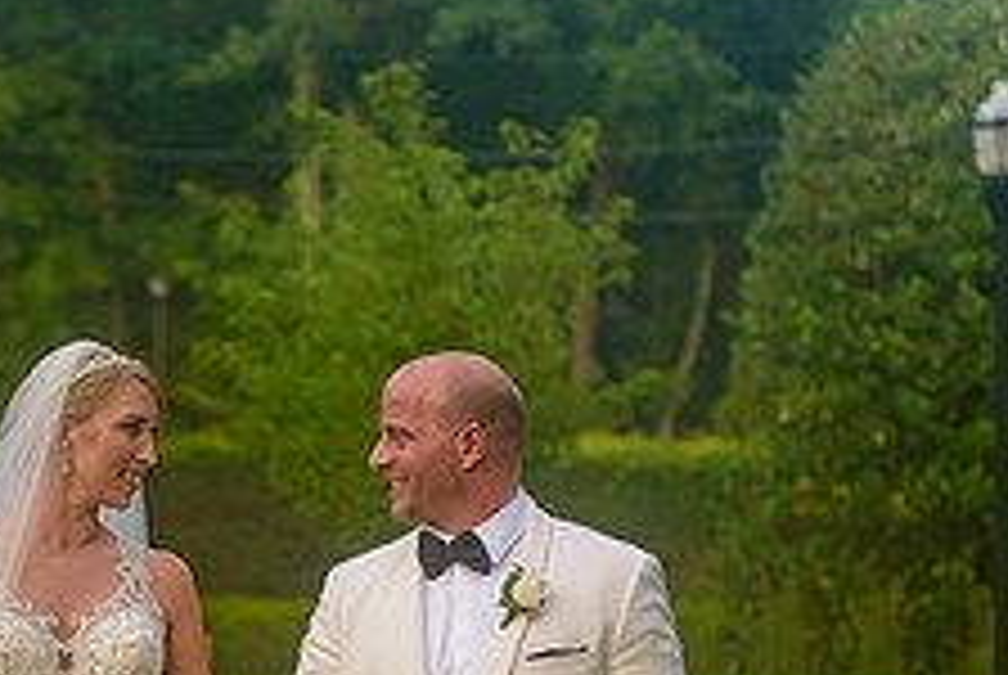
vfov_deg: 6.6
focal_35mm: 207
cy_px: 812
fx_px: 5804
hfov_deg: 9.9
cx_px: 45
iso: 200
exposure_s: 1/125
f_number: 3.2
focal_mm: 80
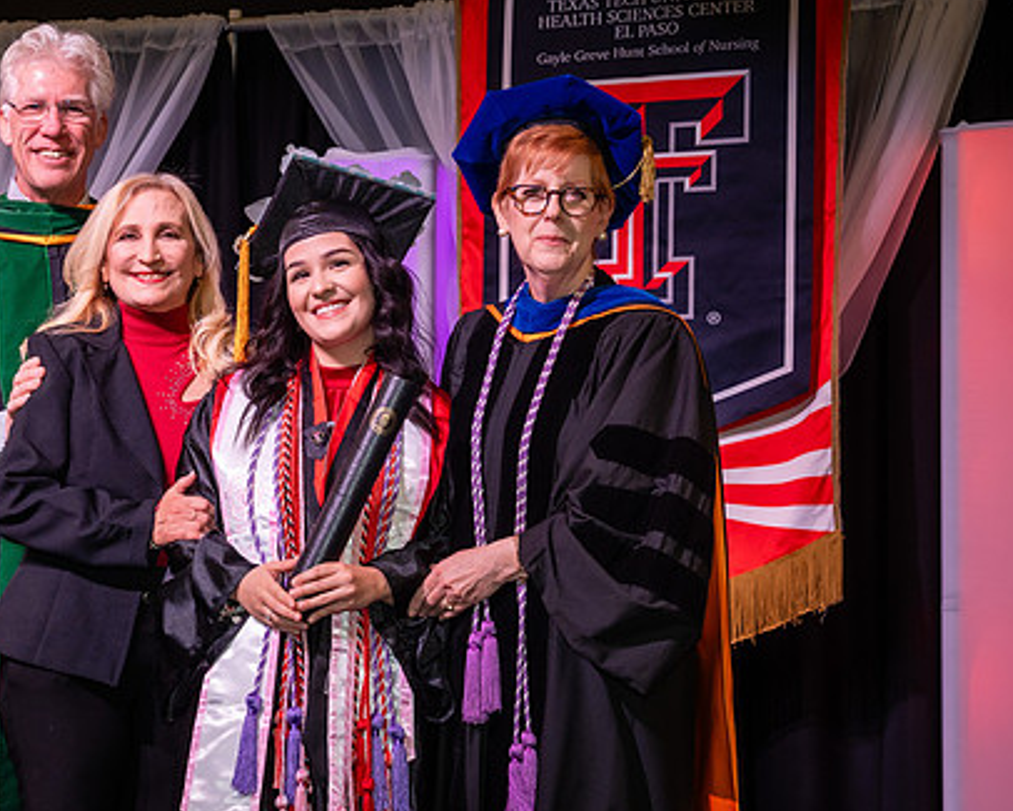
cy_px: 416
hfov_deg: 22.9
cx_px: 320
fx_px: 2489
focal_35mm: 83
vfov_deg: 18.5
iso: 1250
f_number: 5.6
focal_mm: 52
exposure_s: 1/160
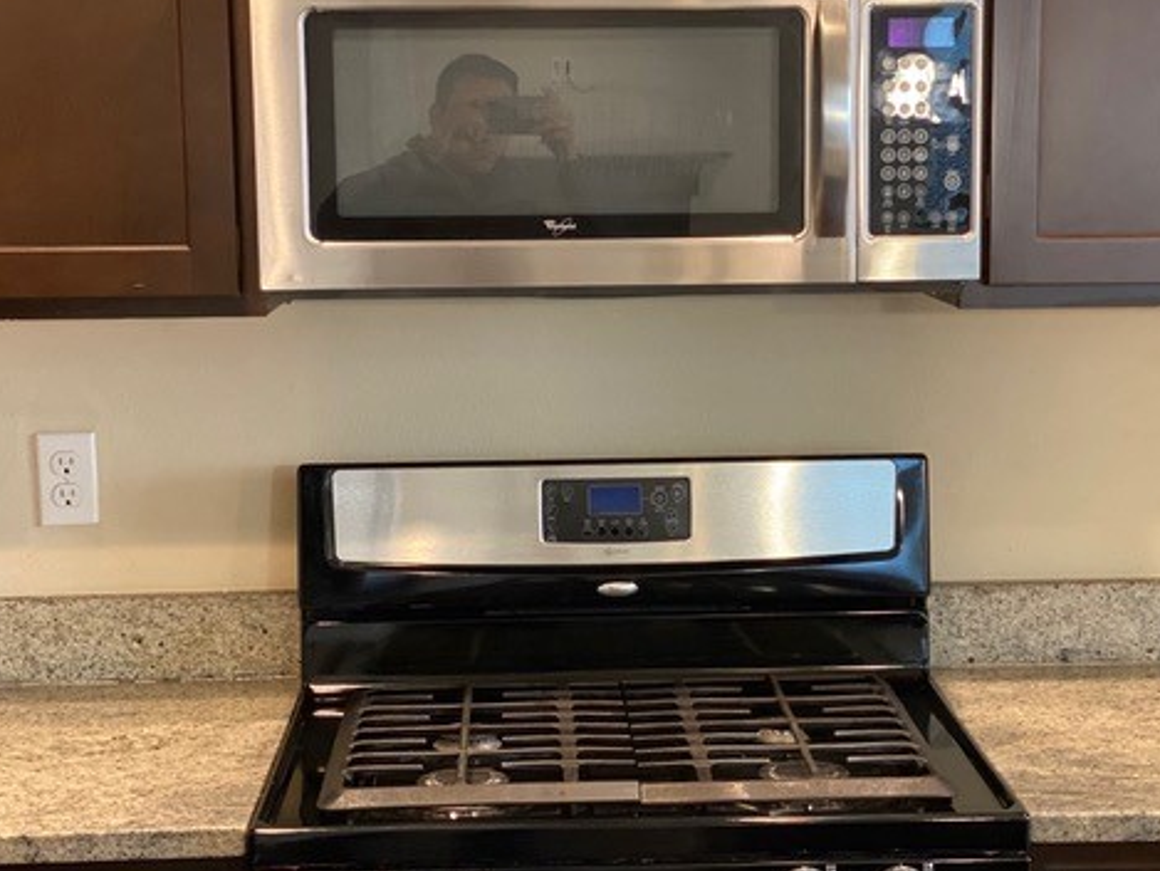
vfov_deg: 20.7
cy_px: 453
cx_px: 633
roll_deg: +0.2
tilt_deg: -7.0
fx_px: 2380
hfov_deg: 27.4
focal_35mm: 71
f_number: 2
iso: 320
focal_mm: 6
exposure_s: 1/40
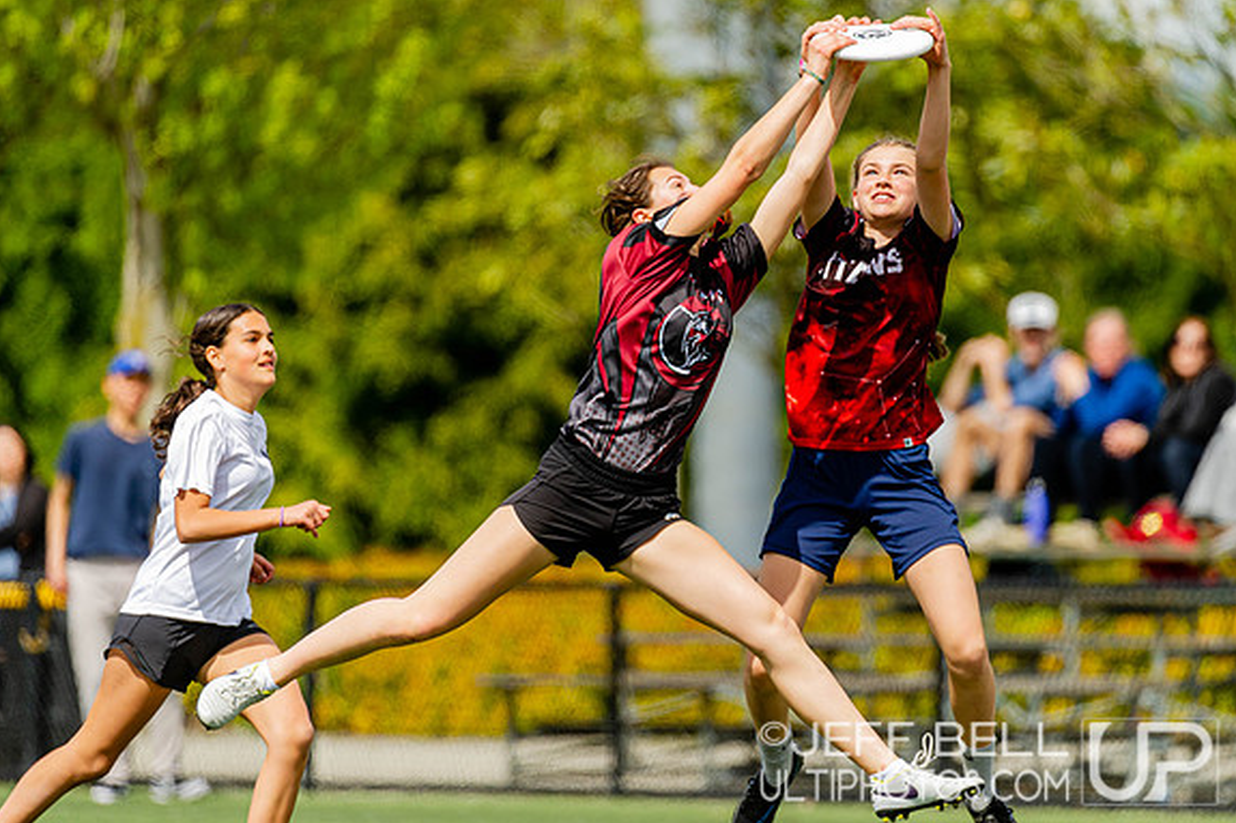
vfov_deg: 2.7
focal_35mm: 502
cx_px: 768
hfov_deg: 4.1
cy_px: 398
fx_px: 17229
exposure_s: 1/1000
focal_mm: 400
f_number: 4
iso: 220
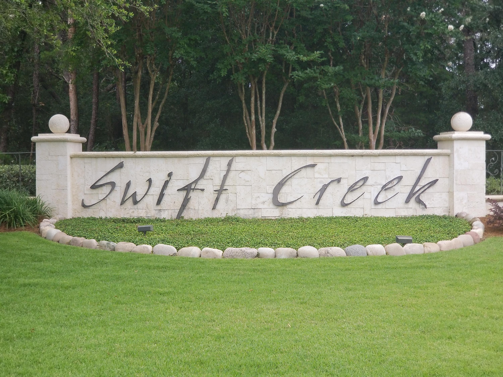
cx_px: 252
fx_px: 756
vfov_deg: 28.0
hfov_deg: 36.8
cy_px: 188
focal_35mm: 52
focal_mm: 6
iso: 40
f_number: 2.4
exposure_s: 1/120
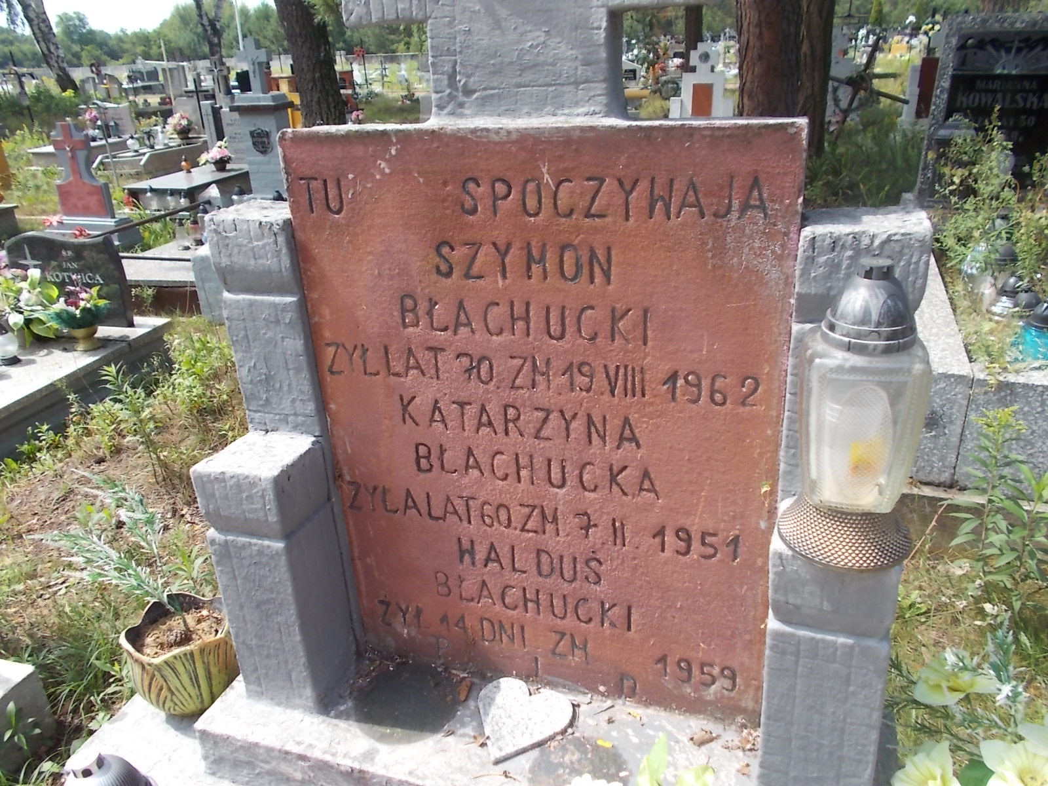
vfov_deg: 53.1
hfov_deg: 67.3
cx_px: 524
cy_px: 393
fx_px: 787
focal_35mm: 26
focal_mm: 4.6
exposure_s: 1/320
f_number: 3.2
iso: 80
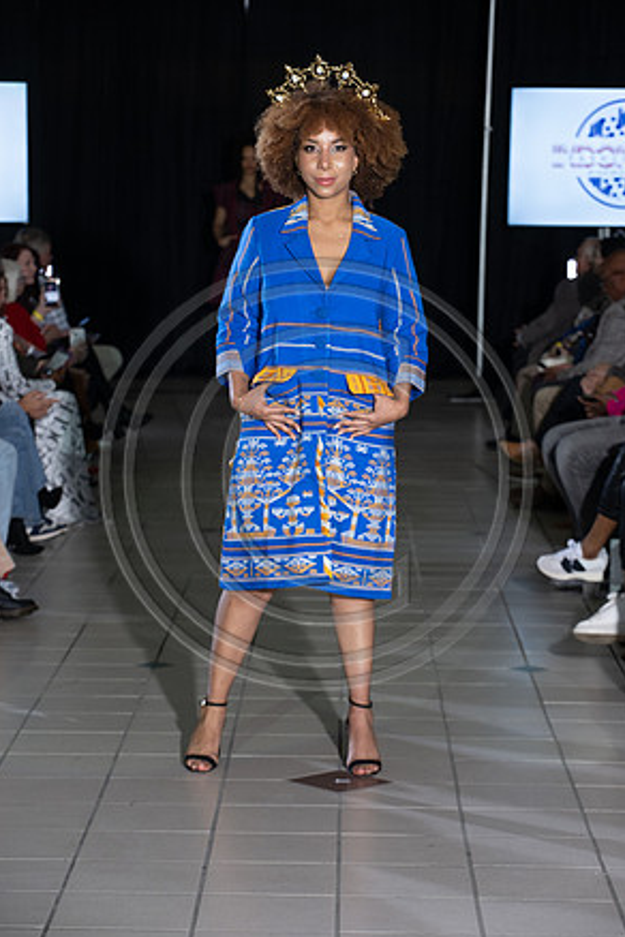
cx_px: 317
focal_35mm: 108
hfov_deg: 12.7
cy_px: 473
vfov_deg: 18.9
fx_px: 2812
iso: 1250
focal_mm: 105
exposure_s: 1/160
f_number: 5.6
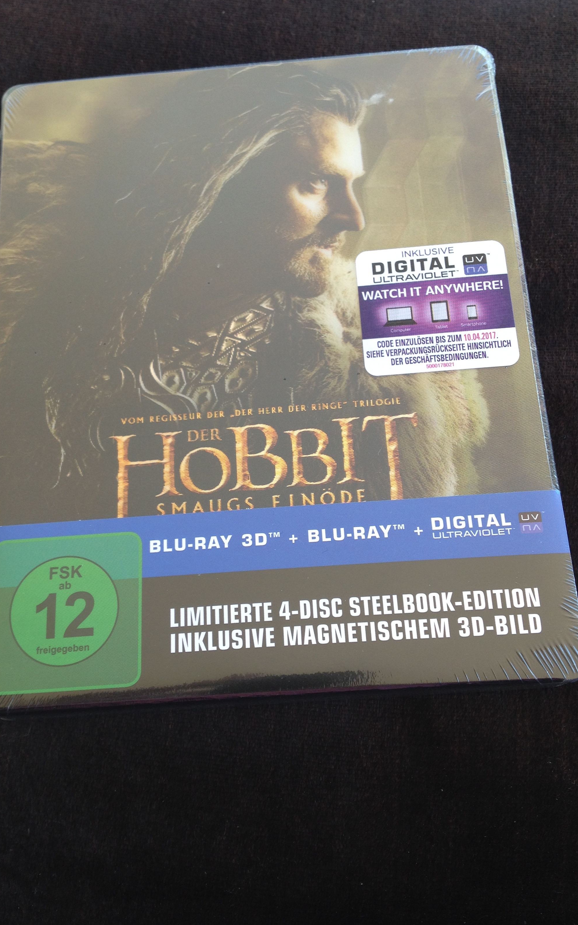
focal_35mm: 38
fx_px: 958
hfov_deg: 33.6
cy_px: 458
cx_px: 268
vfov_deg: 51.5
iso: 50
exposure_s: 1/150
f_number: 2.4
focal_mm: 4.28
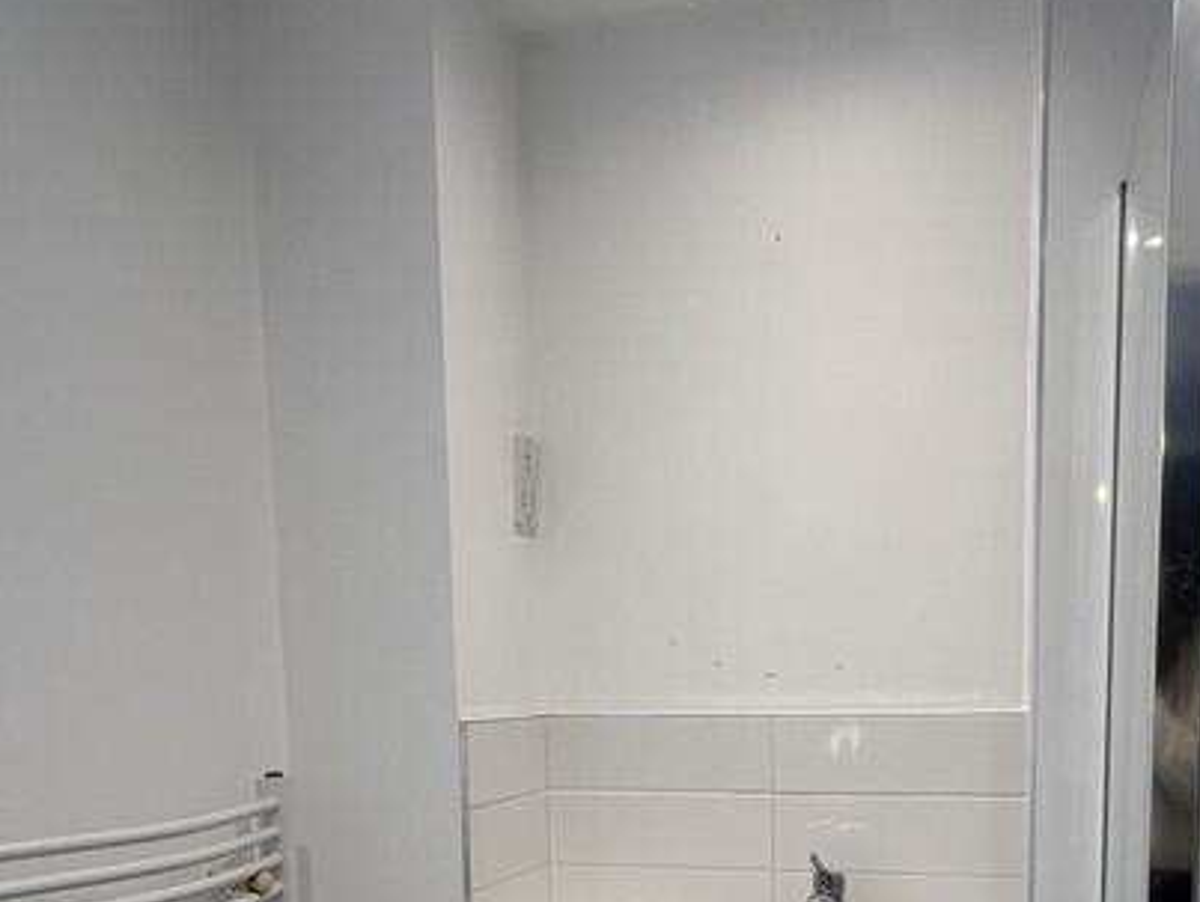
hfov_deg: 55.0
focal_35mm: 33
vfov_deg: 39.4
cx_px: 712
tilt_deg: -7.0
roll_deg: +0.4
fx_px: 1145
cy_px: 837
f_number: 1.8
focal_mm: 1.57
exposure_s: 1/100
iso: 80
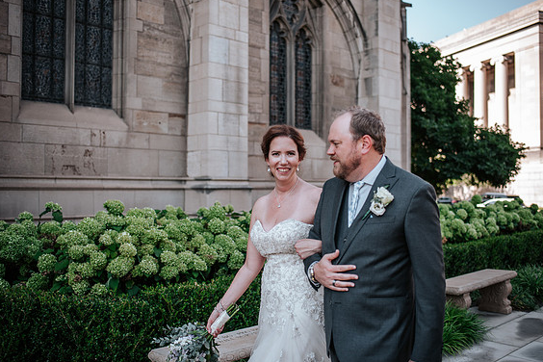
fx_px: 543
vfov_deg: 36.9
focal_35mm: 36
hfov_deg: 53.1
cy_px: 181
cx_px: 274
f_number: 2.2
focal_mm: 35
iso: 100
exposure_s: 1/500
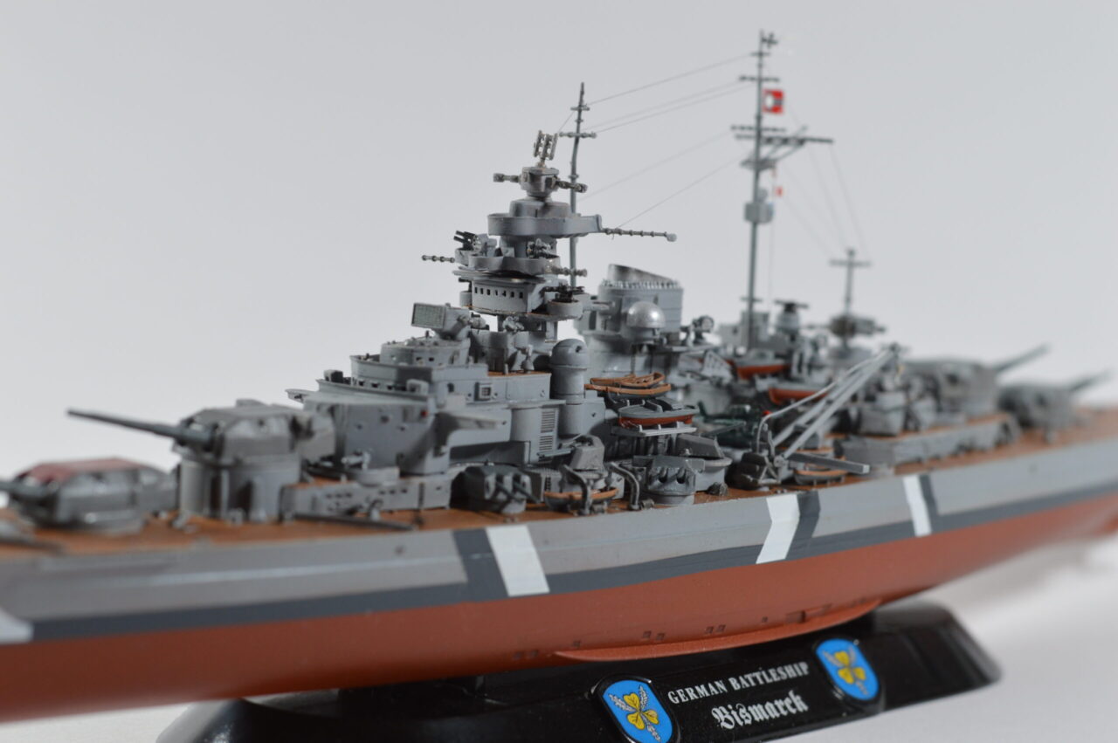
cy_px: 372
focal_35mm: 75
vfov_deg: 18.1
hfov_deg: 27.0
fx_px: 2327
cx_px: 559
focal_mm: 50
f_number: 5.6
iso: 400
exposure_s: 1/60
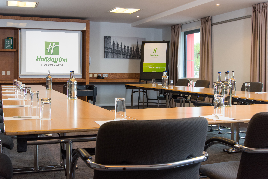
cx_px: 134
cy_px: 90
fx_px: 328
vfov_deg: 30.5
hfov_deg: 44.5
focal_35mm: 44
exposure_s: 1/15
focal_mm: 44
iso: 800
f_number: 10
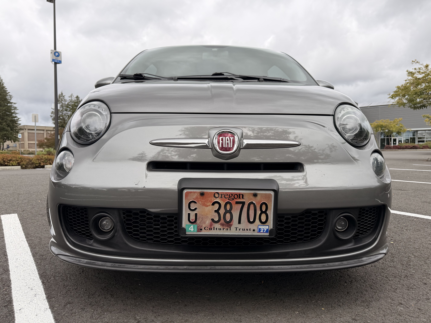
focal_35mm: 24
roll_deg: +0.5
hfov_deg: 71.6
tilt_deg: -2.4
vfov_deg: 56.8
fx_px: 299
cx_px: 216
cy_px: 162
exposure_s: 1/2703
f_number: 1.78
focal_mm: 6.76
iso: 80
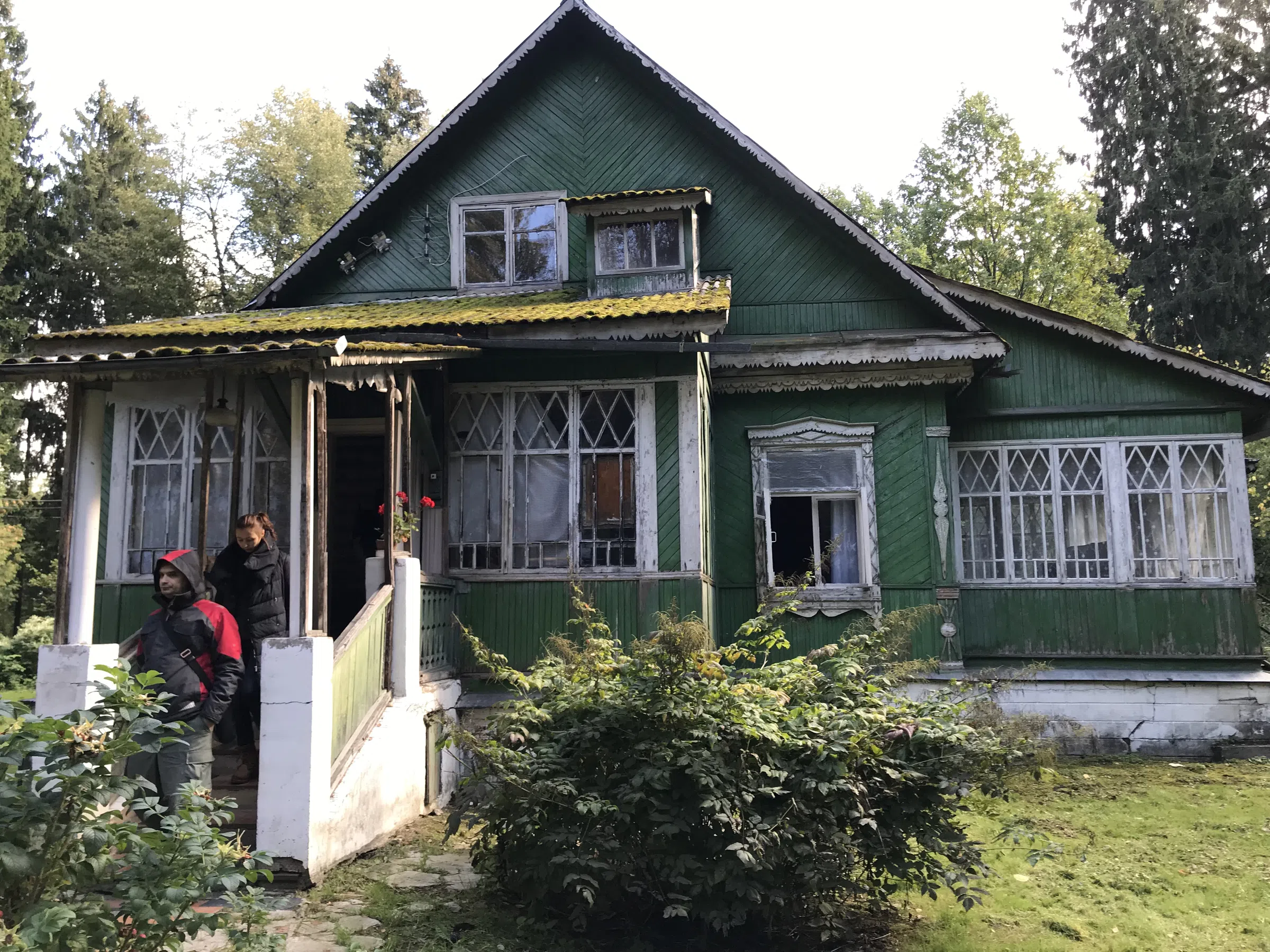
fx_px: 1027
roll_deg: +1.0
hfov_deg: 63.4
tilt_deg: +10.7
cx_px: 635
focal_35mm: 28
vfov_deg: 49.7
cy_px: 476
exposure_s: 1/100
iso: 25
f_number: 1.8
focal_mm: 3.99
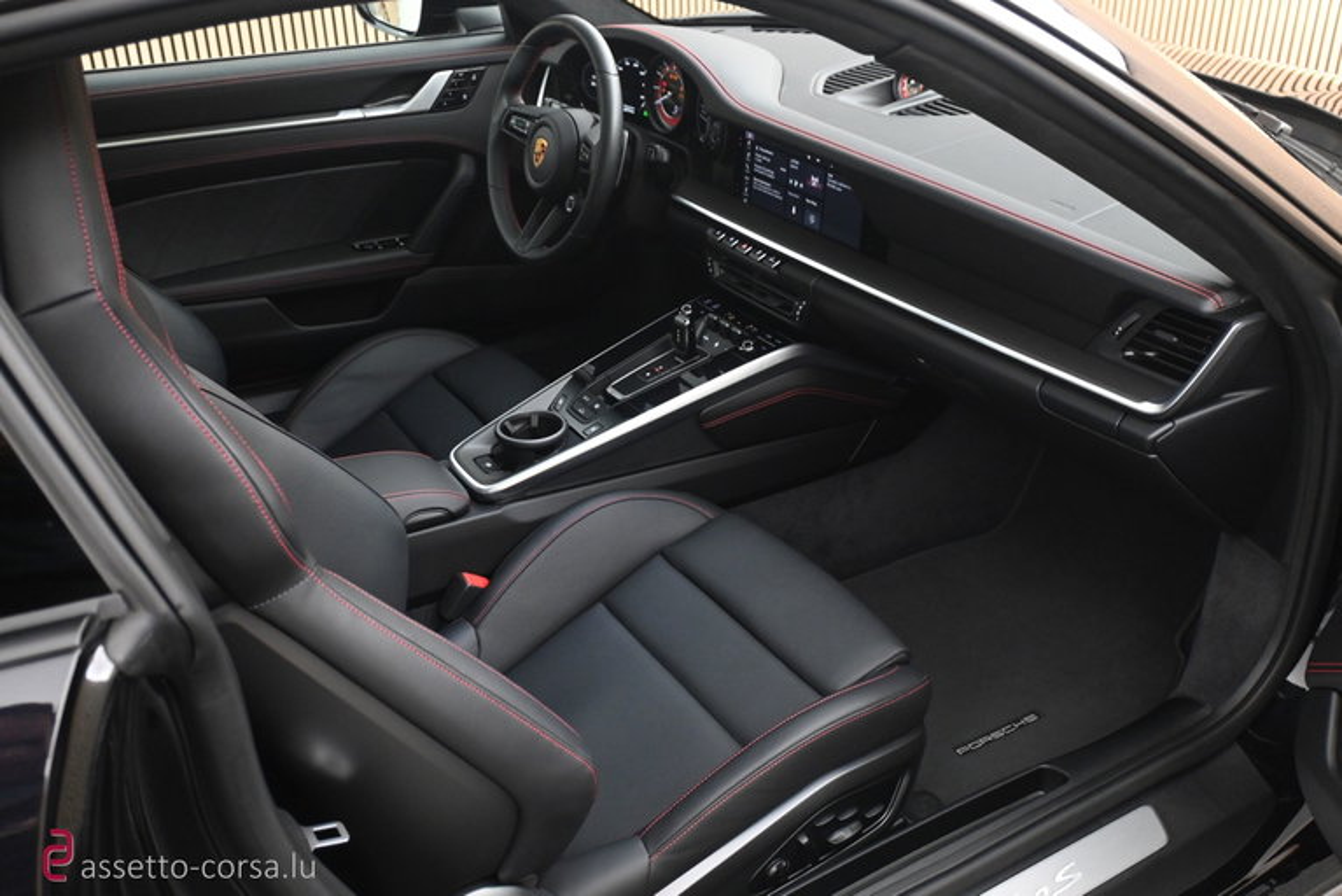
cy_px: 448
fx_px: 1259
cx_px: 671
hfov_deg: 56.1
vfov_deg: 39.2
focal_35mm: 34
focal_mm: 22.5
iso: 2000
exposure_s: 1/30
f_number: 4
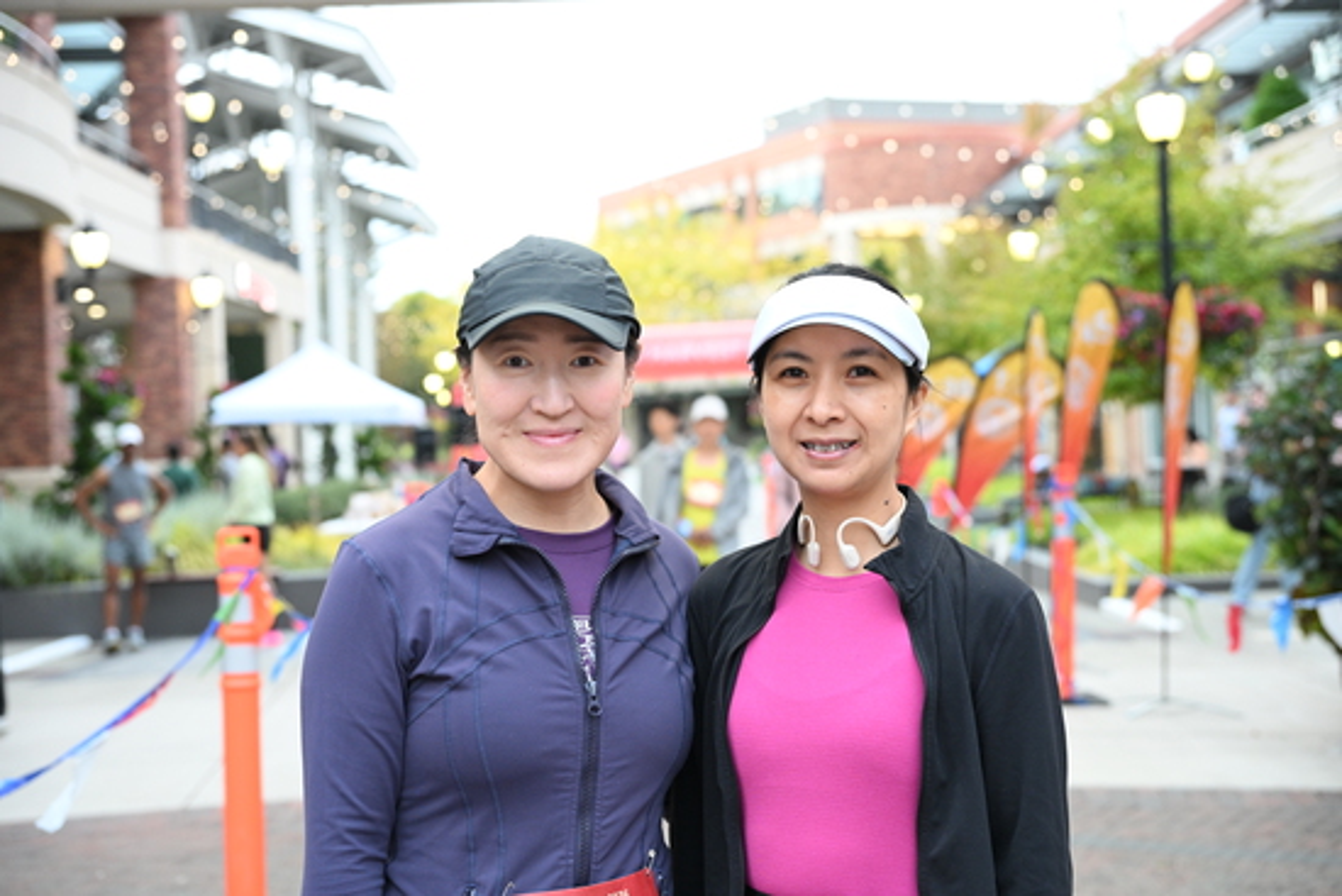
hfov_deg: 35.6
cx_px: 671
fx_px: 2088
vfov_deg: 24.2
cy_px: 448
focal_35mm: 56
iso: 2000
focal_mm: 56
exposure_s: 1/200
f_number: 4
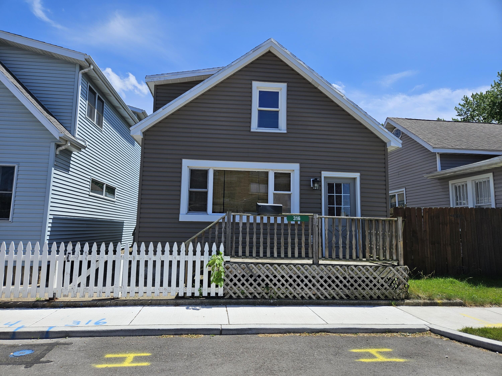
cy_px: 188
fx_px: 334
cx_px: 251
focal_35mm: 23
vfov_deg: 58.9
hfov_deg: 73.9
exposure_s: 1/1904
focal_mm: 5.4
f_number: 1.8
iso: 25
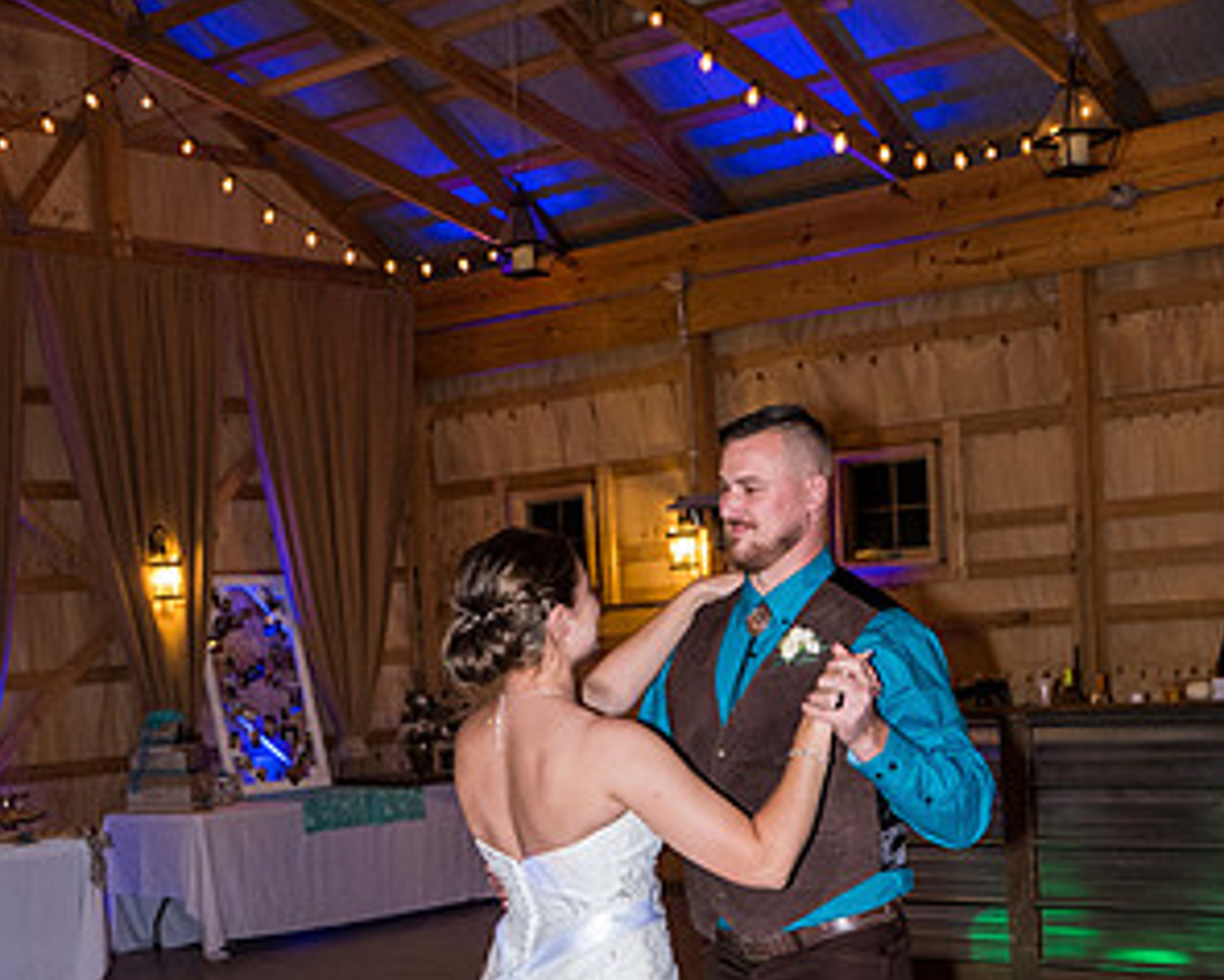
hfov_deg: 33.0
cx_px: 608
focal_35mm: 57
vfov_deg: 26.0
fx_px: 2066
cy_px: 835
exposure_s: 1/200
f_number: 3.2
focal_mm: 26.5
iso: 1600
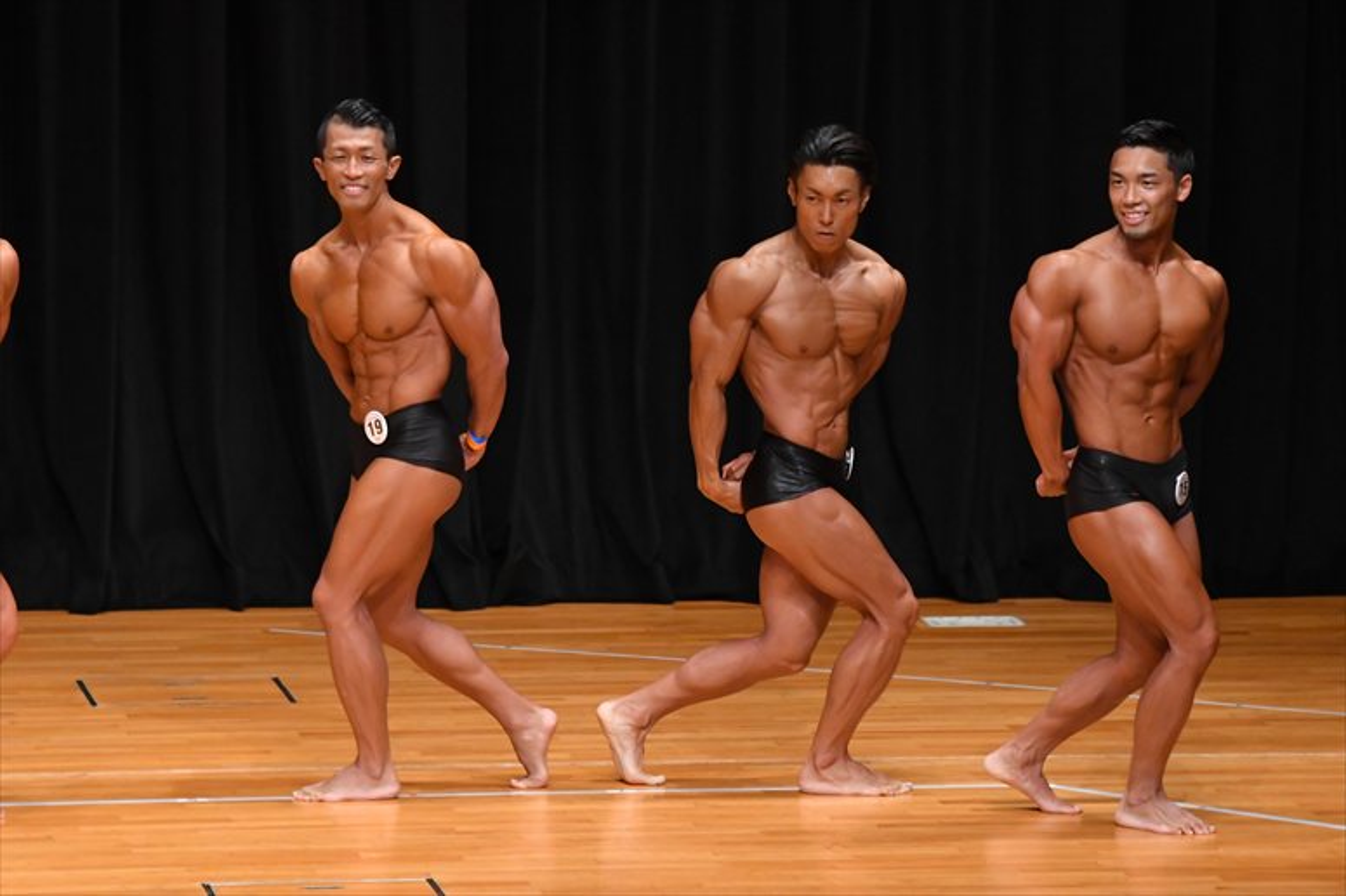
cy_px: 448
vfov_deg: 5.1
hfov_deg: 7.6
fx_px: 10090
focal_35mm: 270
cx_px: 673
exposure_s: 1/400
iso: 4000
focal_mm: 180
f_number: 5.6
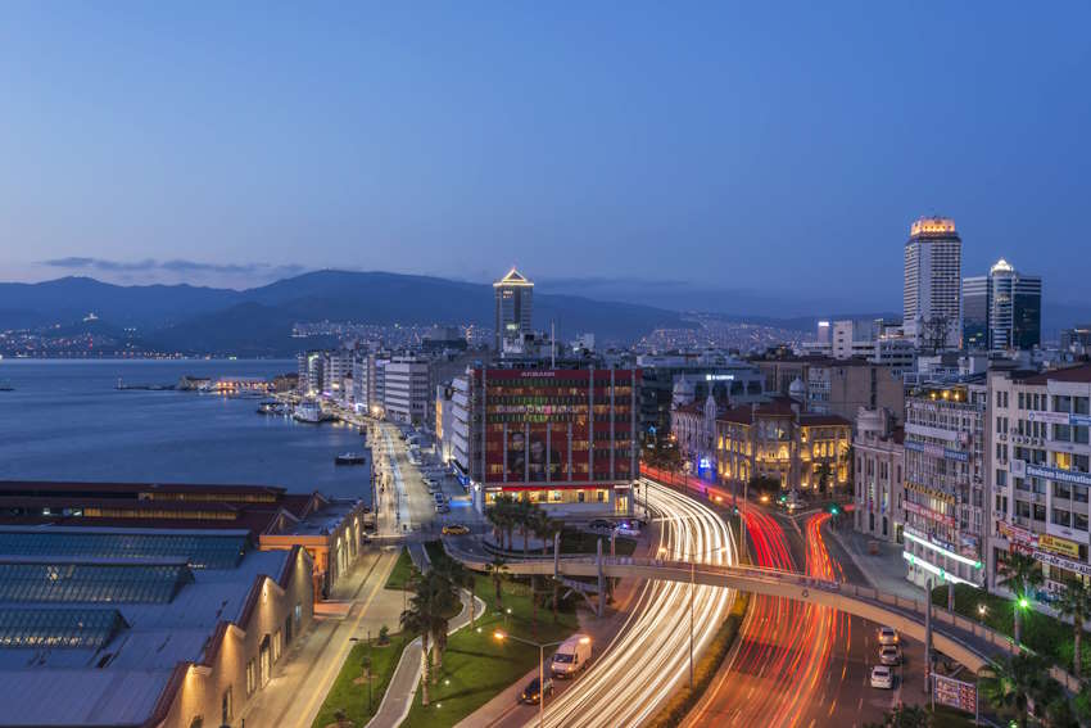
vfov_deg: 37.9
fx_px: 1061
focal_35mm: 35
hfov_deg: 54.4
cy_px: 364
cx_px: 546
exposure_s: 15
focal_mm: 35
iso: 50
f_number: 22
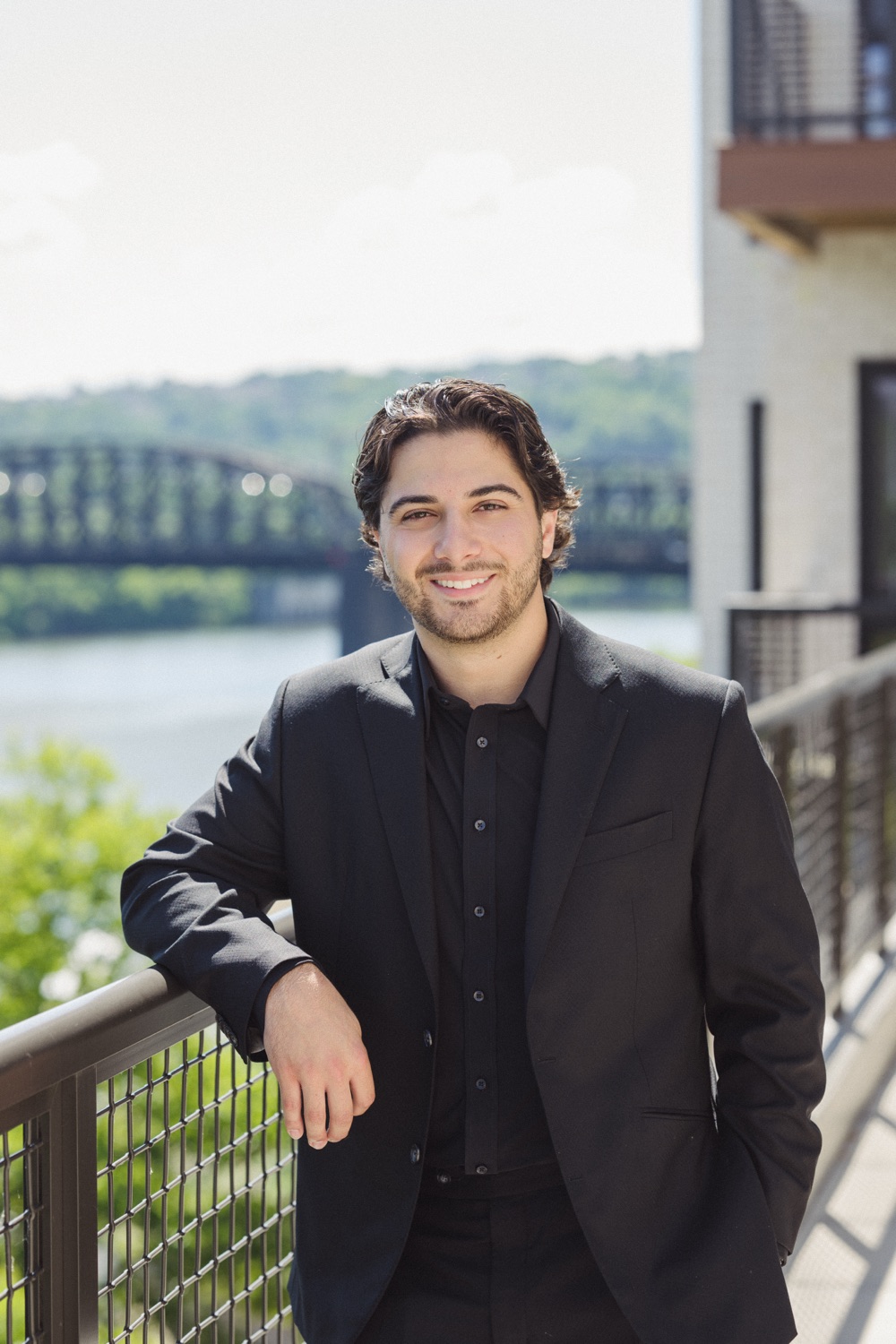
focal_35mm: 85
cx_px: 448
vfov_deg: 23.9
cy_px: 672
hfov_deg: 16.1
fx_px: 3173
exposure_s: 1/200
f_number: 4
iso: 40
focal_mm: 85
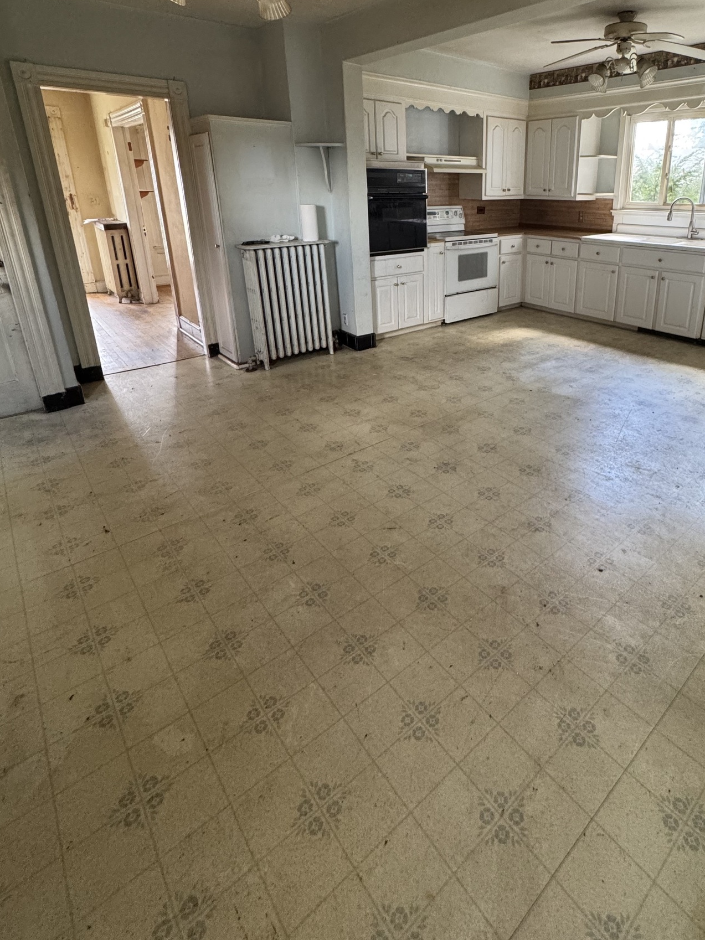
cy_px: 344
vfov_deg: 82.8
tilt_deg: -17.9
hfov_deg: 66.9
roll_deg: +0.0
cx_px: 466
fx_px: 516
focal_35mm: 19
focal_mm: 2.22
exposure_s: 1/60
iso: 500
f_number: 2.2
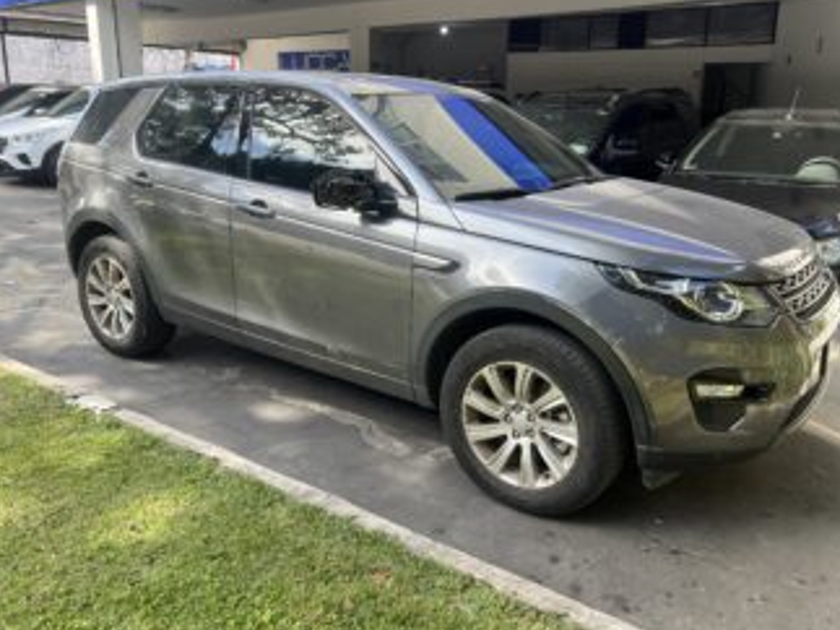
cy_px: 297
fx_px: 703
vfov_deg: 48.2
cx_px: 445
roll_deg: -1.4
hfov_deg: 61.6
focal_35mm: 29
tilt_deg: -15.5
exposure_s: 1/379
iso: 50
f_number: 1.5
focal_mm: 5.7
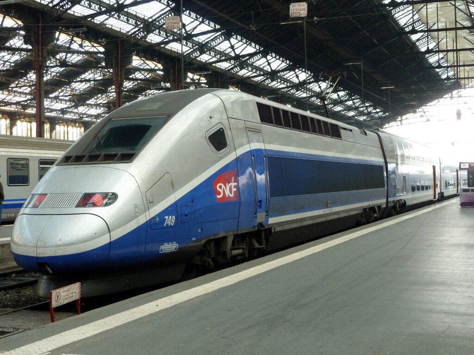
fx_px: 712
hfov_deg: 36.8
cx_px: 237
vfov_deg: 28.0
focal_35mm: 52
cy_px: 178
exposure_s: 1/40
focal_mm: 8.5
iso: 320
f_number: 3.8
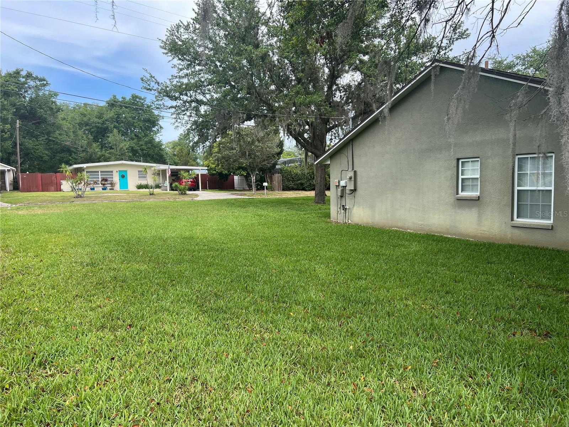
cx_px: 284
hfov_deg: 67.3
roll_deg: +1.5
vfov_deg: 53.1
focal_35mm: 26
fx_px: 427
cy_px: 214
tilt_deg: -4.4
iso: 50
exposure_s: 1/1196
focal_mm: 5.7
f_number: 1.5
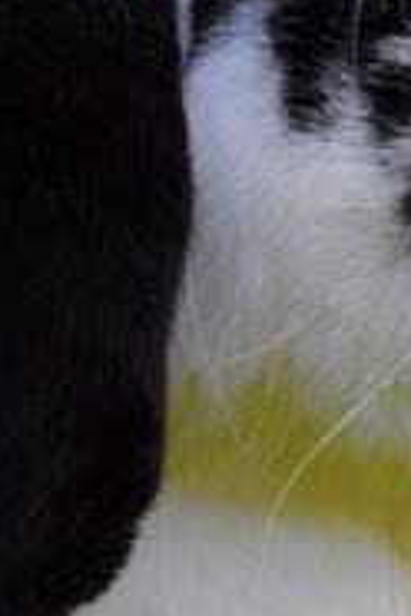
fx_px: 13322
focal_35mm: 778
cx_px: 441
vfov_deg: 2.7
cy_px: 533
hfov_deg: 1.8
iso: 200
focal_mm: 92
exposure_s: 1/500
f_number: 5.6
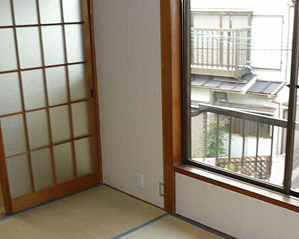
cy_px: 148
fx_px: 443
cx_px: 183
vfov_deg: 30.2
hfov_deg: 37.1
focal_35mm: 50
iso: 125
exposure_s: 1/30
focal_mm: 5.5
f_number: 2.8
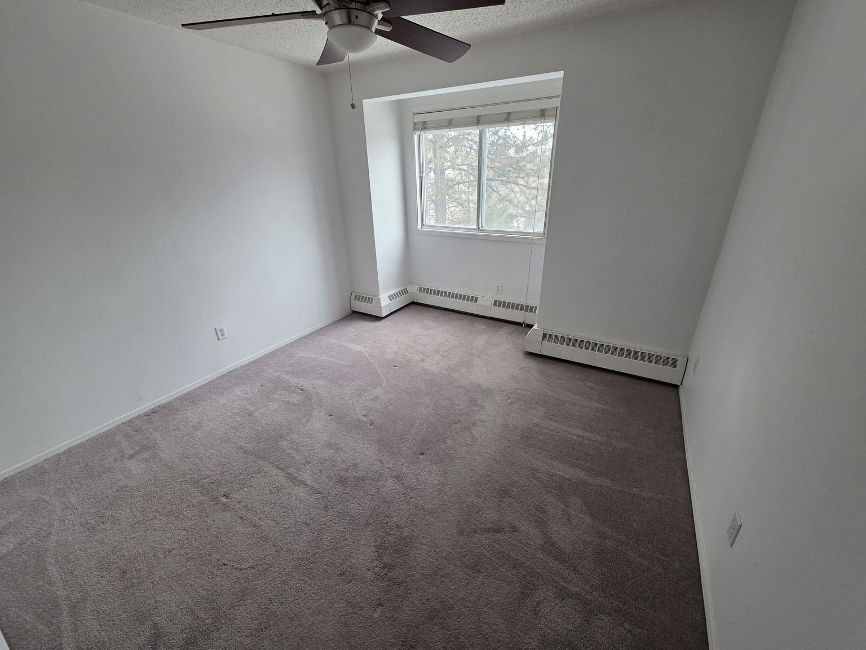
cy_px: 325
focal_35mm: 13
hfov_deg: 106.2
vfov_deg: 89.9
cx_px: 433
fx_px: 325
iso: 160
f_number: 1.9
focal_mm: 2.2
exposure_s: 1/120
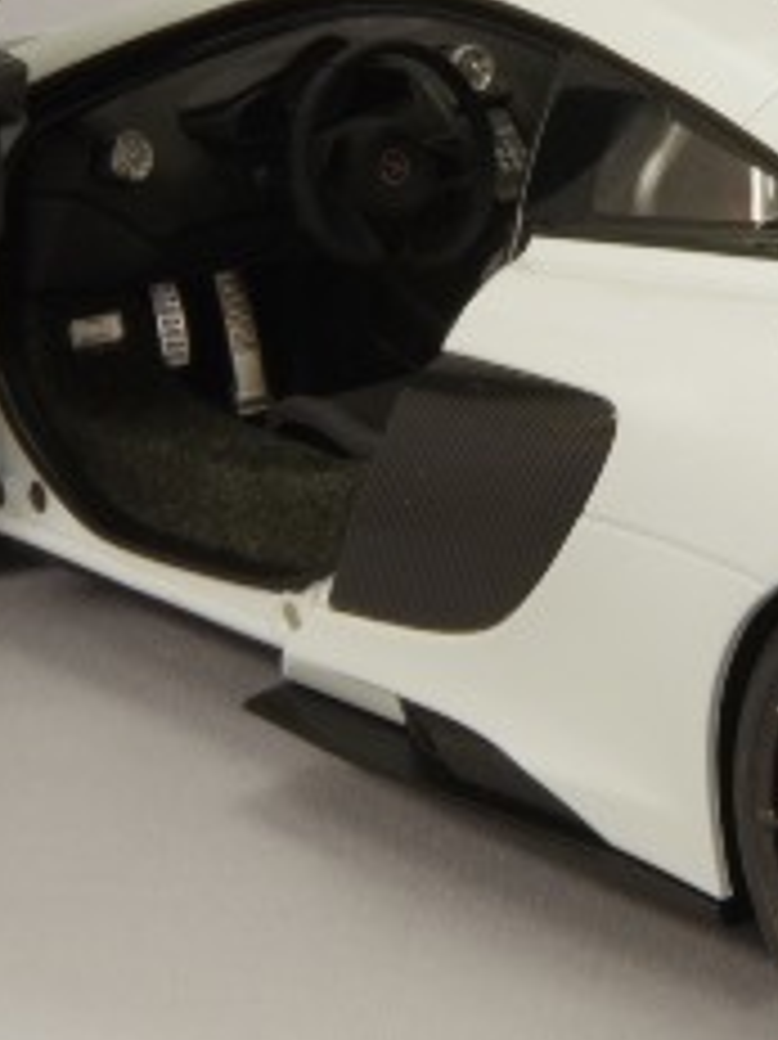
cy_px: 200
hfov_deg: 5.0
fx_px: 8968
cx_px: 836
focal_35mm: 299
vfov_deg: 6.6
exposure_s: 1/1.67
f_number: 32
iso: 400
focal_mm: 75
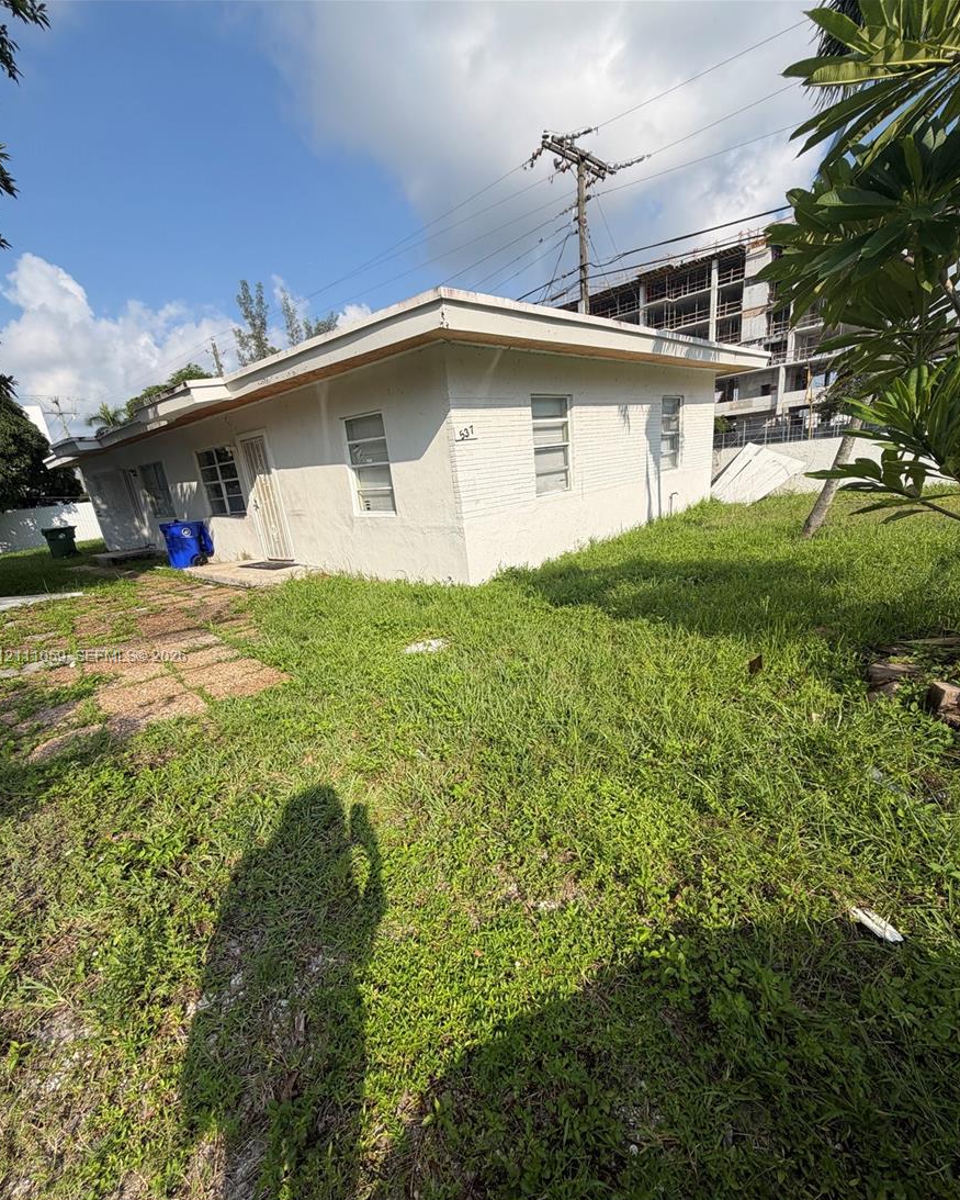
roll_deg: +5.9
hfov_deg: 84.1
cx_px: 477
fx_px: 533
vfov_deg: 96.5
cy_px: 658
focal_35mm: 15
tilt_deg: -19.8
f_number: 2.2
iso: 20
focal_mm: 2.22
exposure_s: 1/864
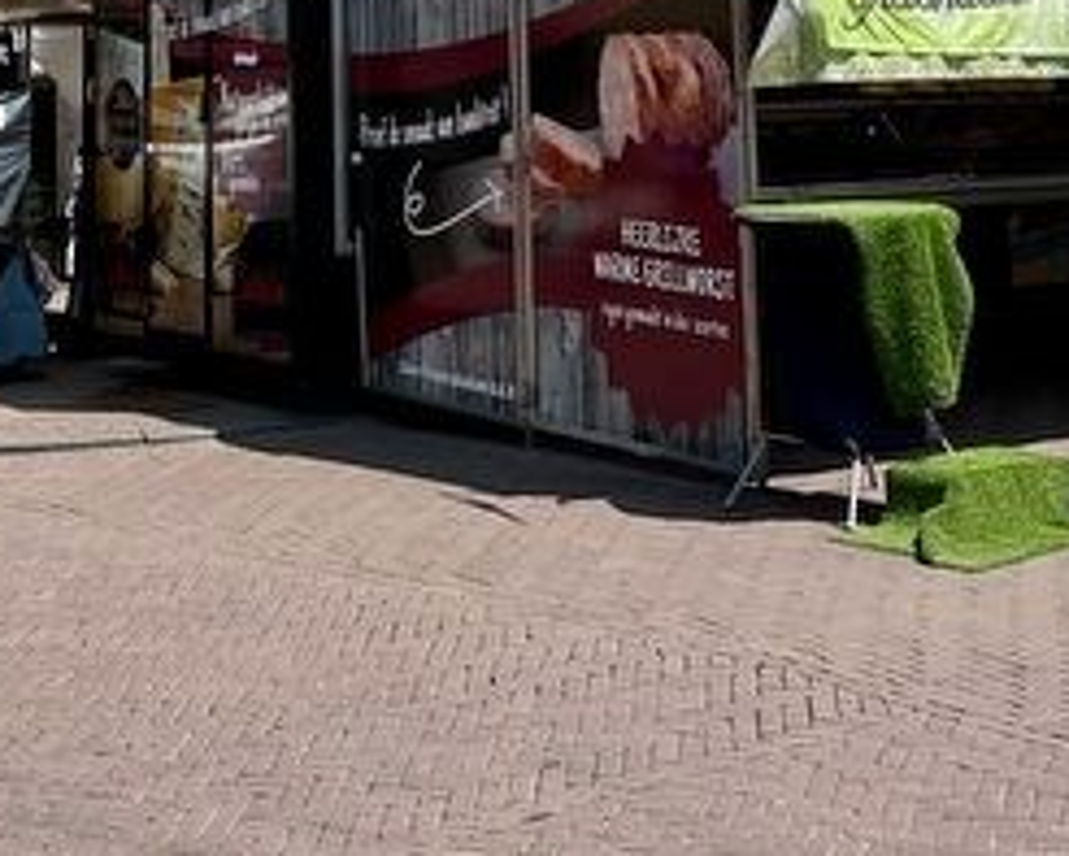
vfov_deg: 18.0
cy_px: -430
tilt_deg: +12.8
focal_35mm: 76
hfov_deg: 25.0
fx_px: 2405
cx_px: 419
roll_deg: +0.1
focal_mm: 6.86
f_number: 1.78
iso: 80
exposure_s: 1/4016
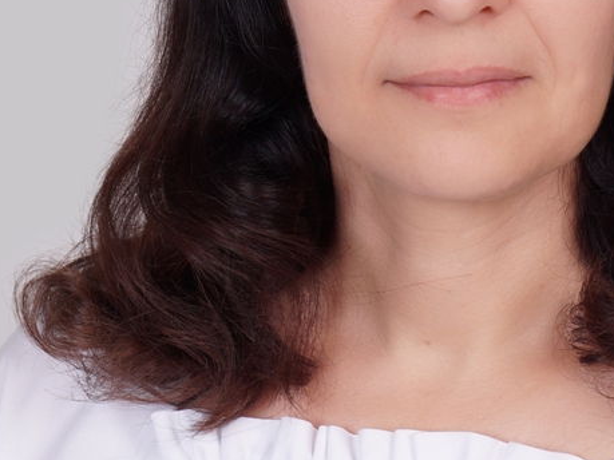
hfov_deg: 7.7
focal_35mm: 257
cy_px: 165
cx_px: 455
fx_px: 4560
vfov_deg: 5.8
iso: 100
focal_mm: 75
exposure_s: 1/125
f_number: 7.1
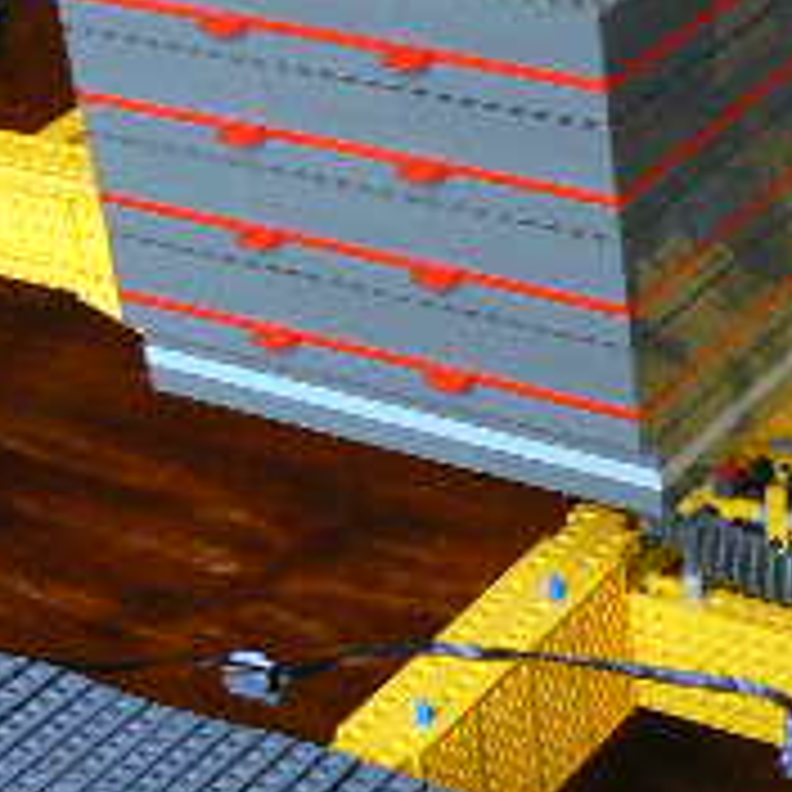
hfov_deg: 14.5
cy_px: 634
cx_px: 986
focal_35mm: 116
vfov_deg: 14.9
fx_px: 3003
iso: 200
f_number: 2.8
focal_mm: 6
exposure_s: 1/10
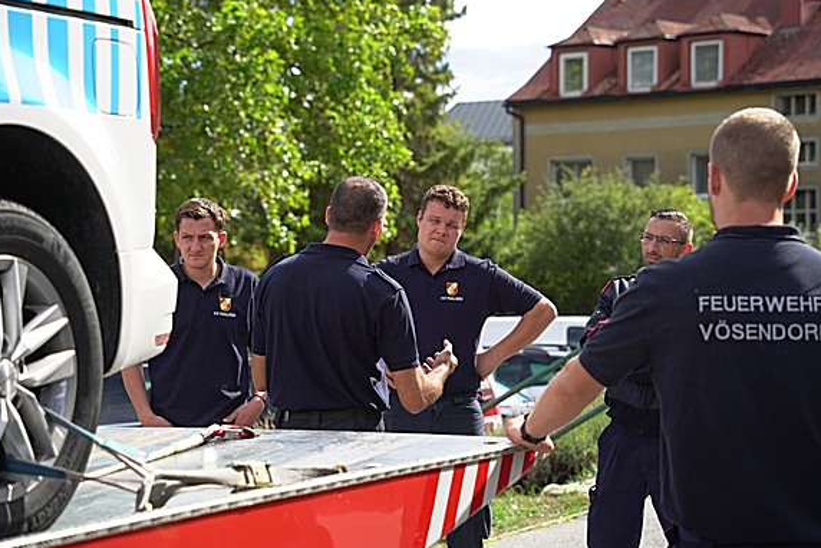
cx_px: 403
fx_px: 2236
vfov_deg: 14.0
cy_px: 260
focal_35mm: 98
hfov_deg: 20.8
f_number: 5.6
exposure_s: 1/1000
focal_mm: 91
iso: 320
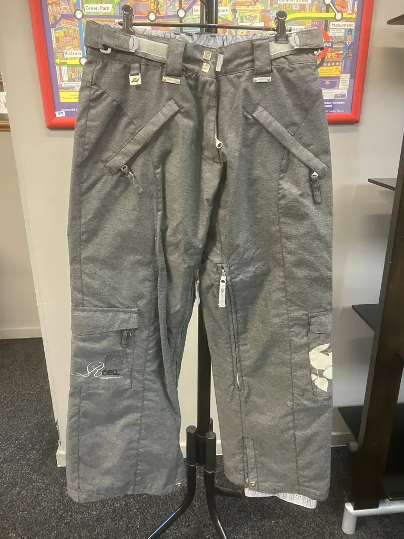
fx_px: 436
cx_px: 202
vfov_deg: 63.4
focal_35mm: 28
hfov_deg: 49.7
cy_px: 270
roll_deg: +0.1
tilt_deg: -20.0
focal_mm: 3.99
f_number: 1.8
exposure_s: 1/33
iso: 400
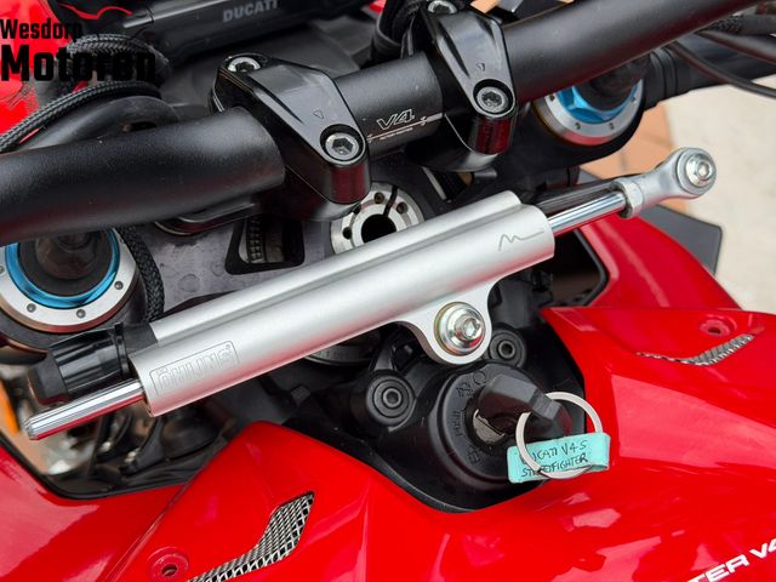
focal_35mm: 48
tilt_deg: -48.1
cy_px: 291
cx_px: 388
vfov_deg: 30.3
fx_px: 1076
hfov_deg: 39.7
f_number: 1.78
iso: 80
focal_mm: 6.76
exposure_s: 1/1185
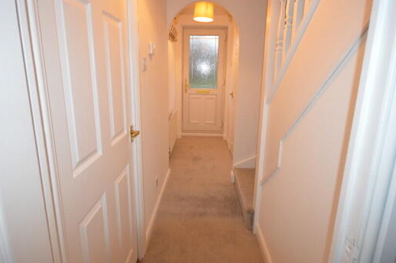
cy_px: 115
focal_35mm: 19
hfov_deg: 87.0
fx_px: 209
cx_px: 192
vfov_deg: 64.2
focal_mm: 10
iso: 640
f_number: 4
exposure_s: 1/60
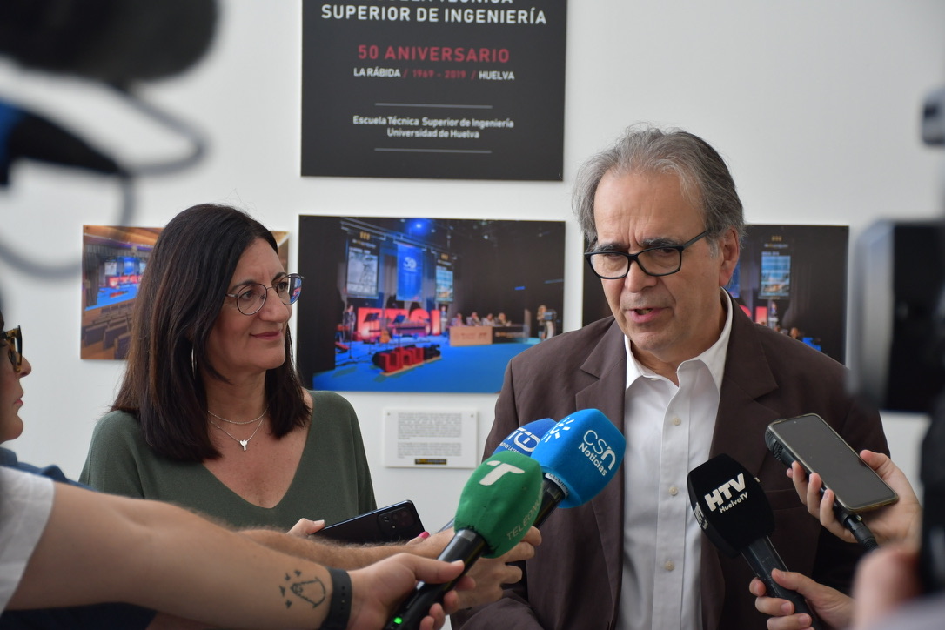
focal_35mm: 84
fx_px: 2205
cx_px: 472
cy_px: 315
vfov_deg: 16.3
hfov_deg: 24.2
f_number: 4.8
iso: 800
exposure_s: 1/200
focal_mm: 56
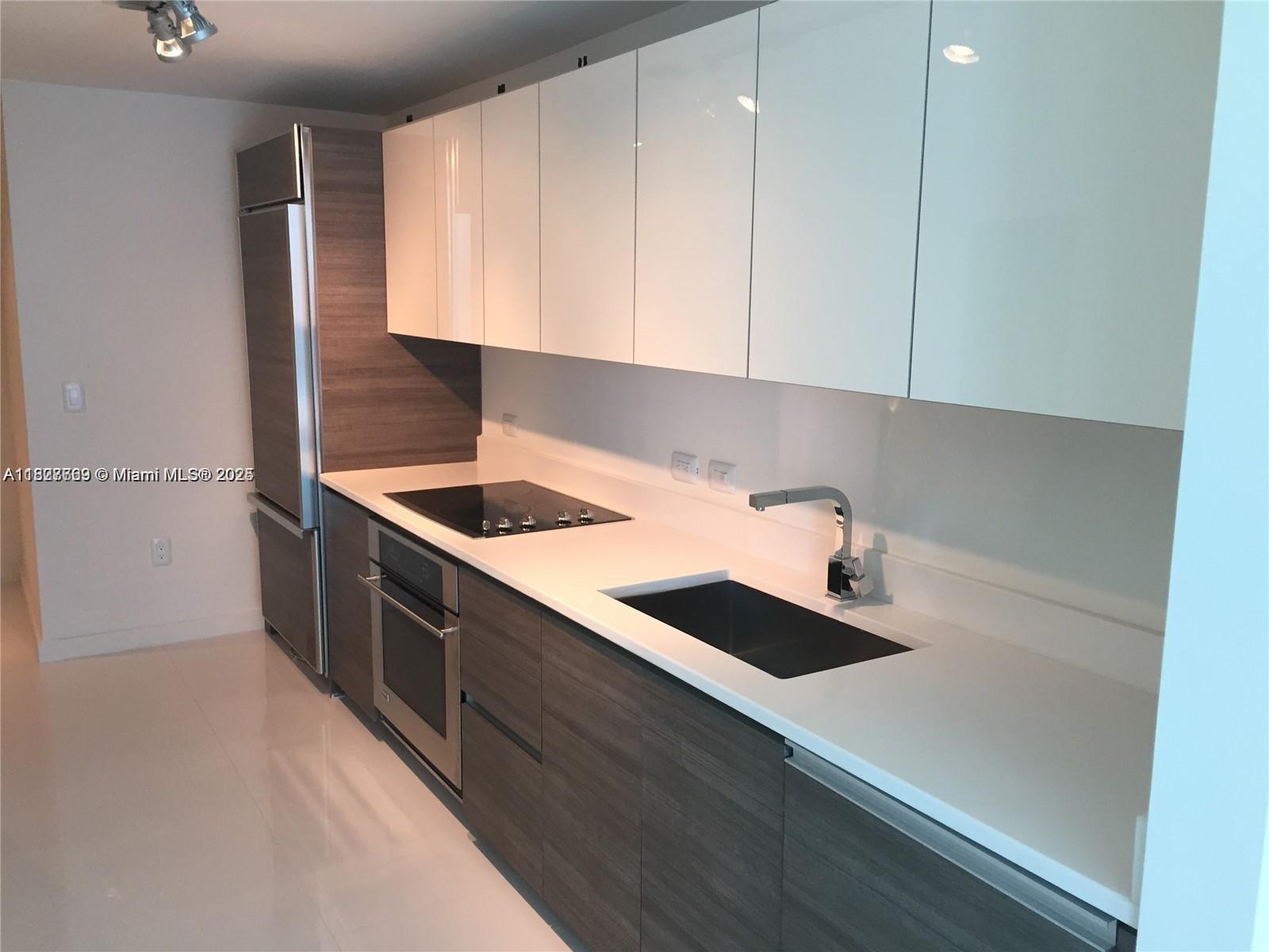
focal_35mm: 29
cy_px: 476
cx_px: 634
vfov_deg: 48.2
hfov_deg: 61.7
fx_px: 1063
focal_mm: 4.15
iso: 50
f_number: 2.2
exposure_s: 1/30
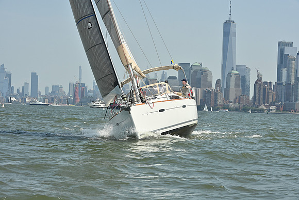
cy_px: 100
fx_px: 847
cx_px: 150
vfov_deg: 13.4
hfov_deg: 20.0
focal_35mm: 102
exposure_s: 1/1250
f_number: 9
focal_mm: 102
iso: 320
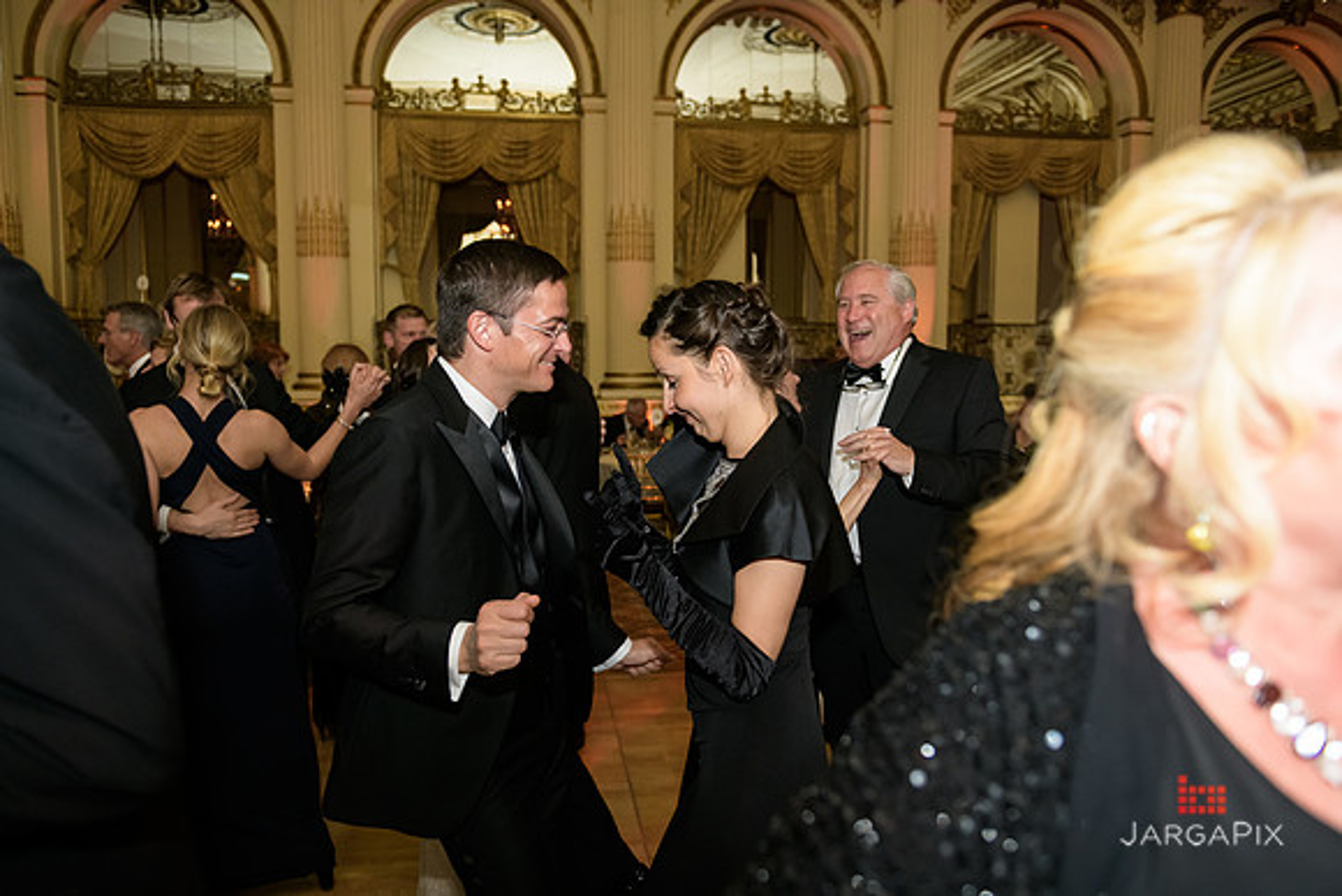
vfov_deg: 48.0
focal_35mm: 27
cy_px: 448
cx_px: 671
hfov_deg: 67.4
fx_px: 1007
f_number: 3.2
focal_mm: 27
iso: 1600
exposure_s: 1/100
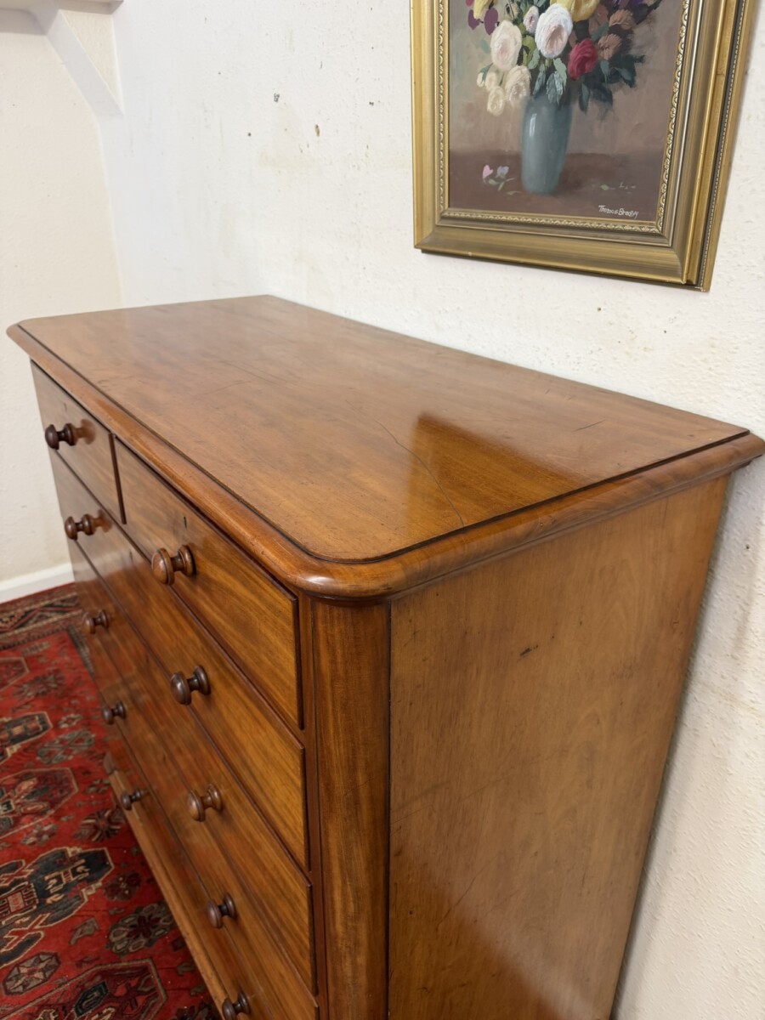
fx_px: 707
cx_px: 382
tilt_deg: -23.1
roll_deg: -0.1
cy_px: 510
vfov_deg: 71.6
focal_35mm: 24
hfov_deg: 56.8
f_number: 1.78
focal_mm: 6.76
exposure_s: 1/50
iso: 125
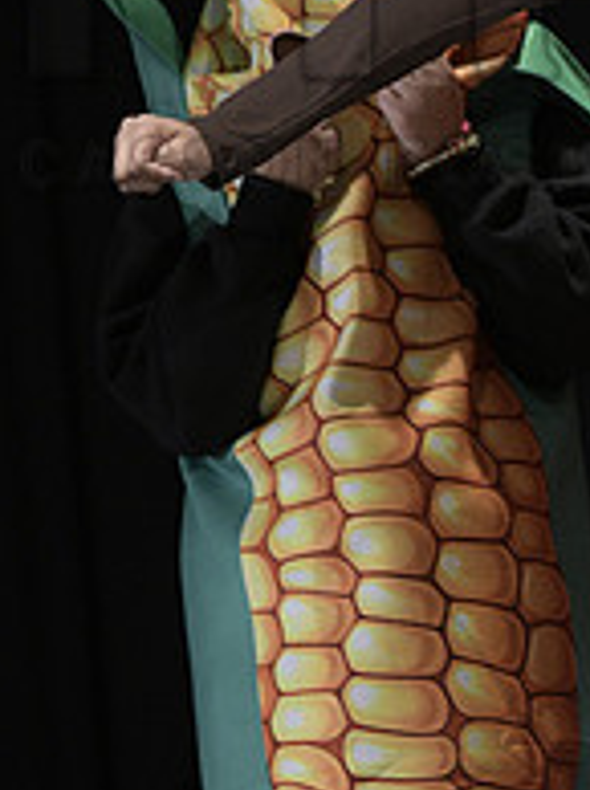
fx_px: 12777
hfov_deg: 2.6
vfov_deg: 3.5
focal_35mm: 561
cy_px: -16
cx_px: 734
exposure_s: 1/160
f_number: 2.8
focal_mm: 195
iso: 2500
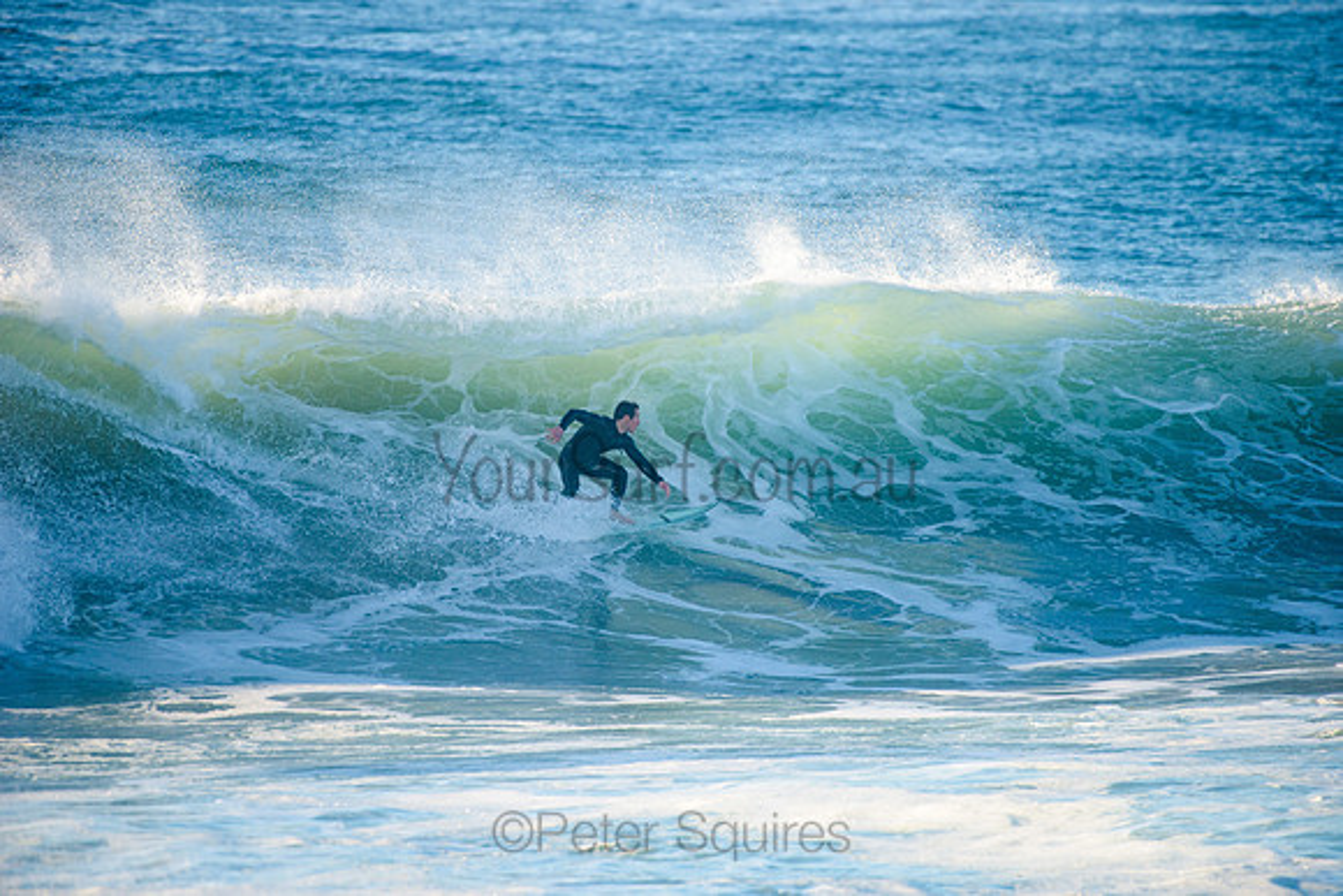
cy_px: 448
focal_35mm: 500
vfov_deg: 2.8
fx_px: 18660
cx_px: 672
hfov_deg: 4.1
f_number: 5.6
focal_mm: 500
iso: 400
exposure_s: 1/1600
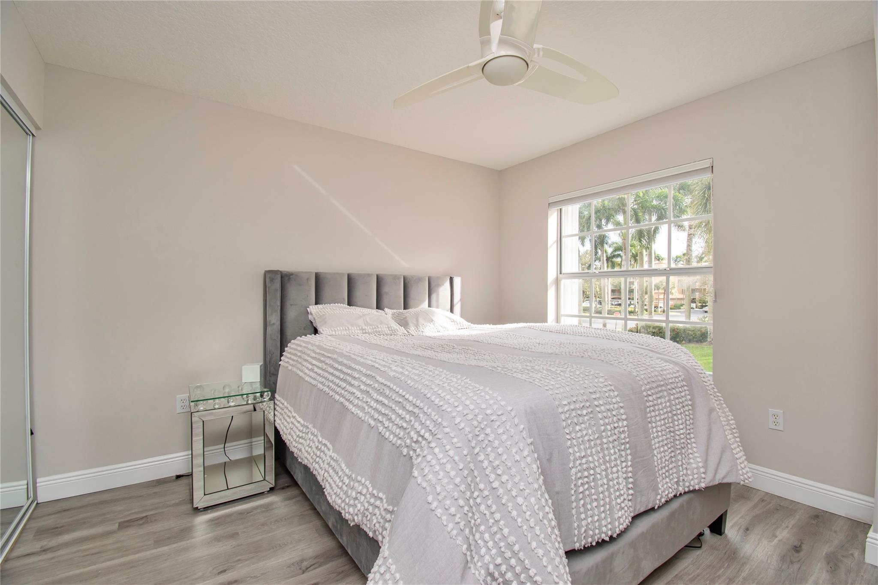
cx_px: 439
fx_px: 366
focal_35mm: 15
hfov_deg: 100.4
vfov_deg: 77.3
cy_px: 292
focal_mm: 10
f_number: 9
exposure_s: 1/125
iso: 400
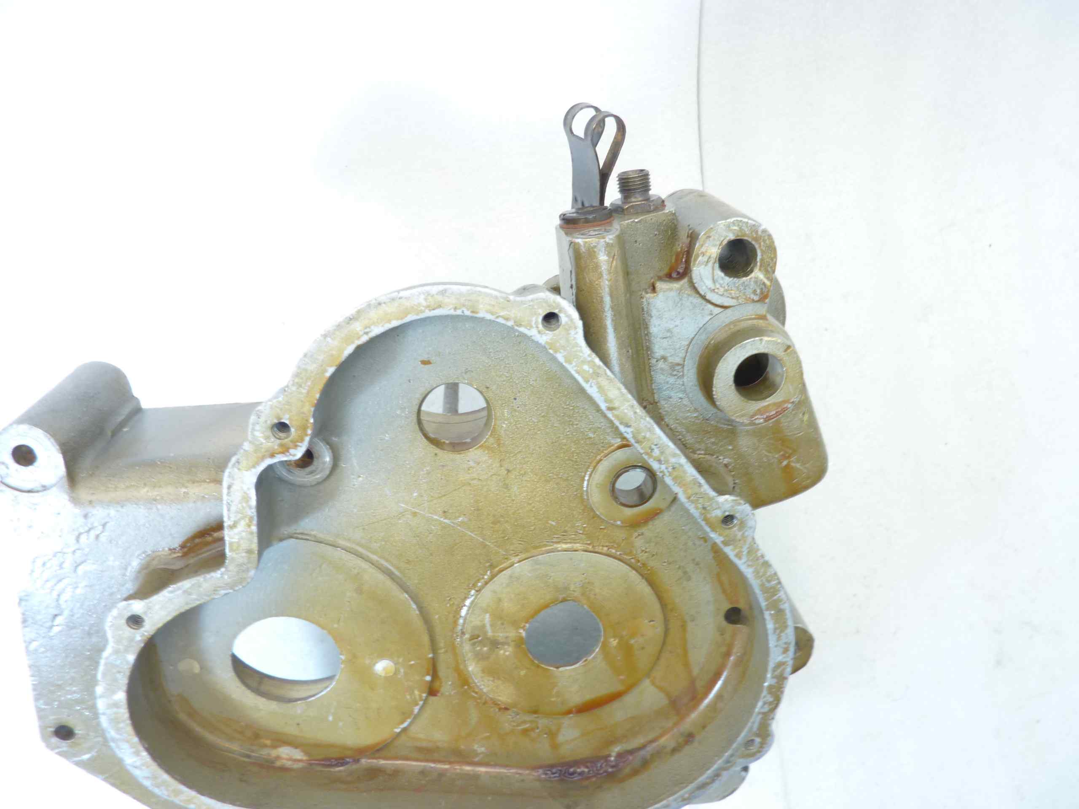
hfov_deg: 69.4
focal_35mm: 25
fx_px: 779
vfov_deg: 54.9
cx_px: 540
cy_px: 404
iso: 80
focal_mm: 4.1
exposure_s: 1/10
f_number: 3.3
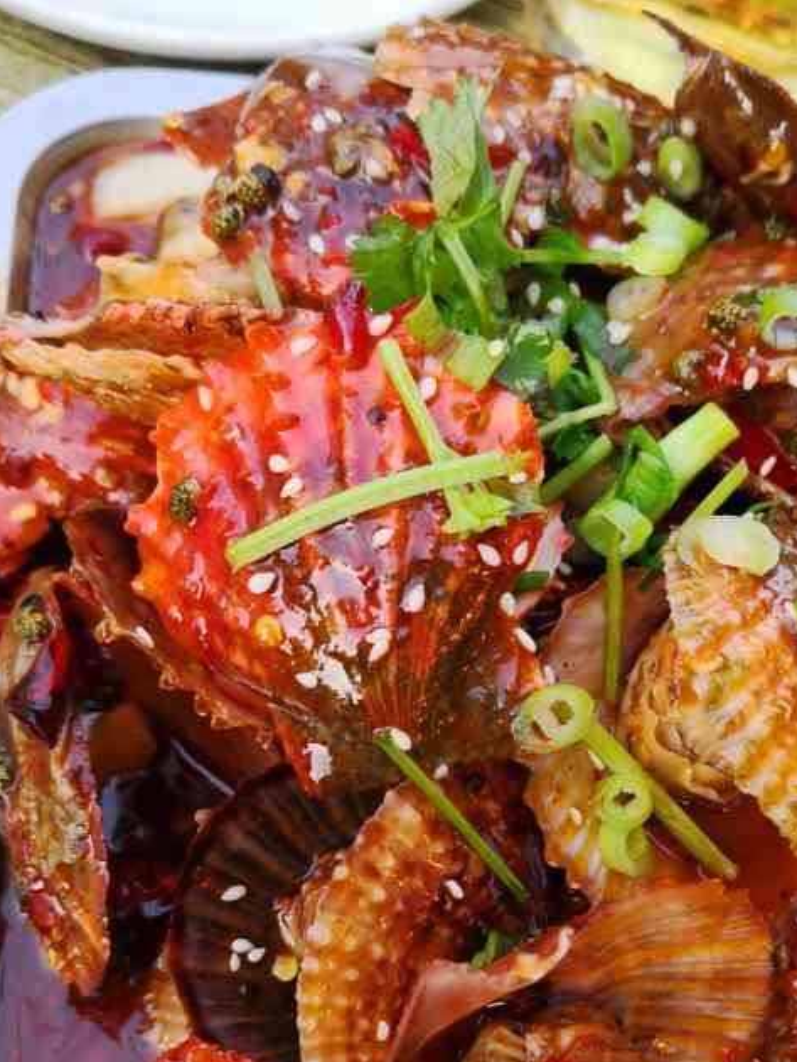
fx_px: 1227
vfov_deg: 46.1
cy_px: 704
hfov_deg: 35.8
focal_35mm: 40
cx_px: 504
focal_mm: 3.95
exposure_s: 1/50
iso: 50
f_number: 1.6
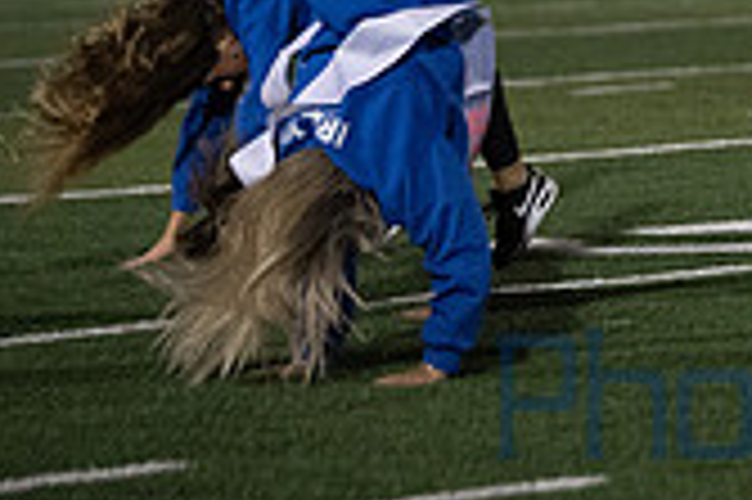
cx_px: 1153
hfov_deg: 5.1
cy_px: 29
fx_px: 8347
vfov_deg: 3.4
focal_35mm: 400
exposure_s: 1/1600
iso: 5000
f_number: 2.8
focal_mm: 115
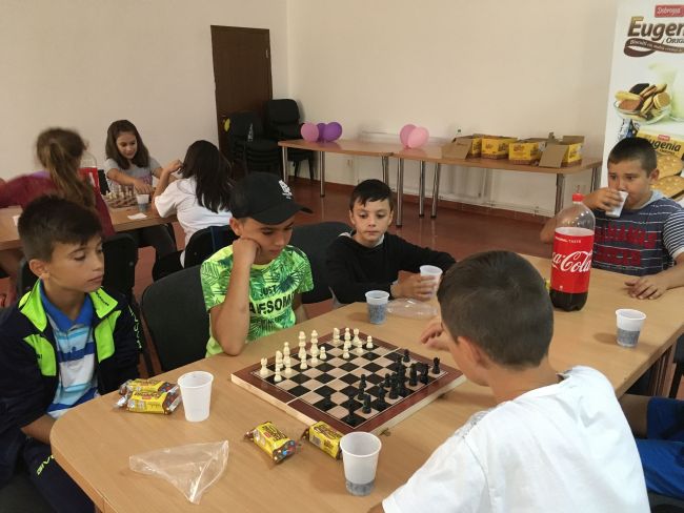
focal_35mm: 29
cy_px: 256
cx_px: 342
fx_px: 573
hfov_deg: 61.6
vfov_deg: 48.3
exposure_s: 1/17
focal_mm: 4.15
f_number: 2.2
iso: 200
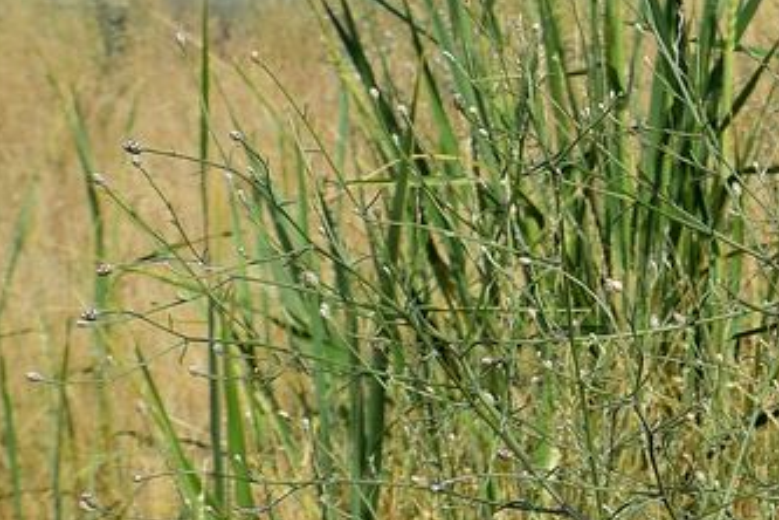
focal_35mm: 183
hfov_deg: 10.4
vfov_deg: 7.5
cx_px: 1546
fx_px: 3962
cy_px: 513
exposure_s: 1/125
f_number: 11
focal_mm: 29
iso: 110
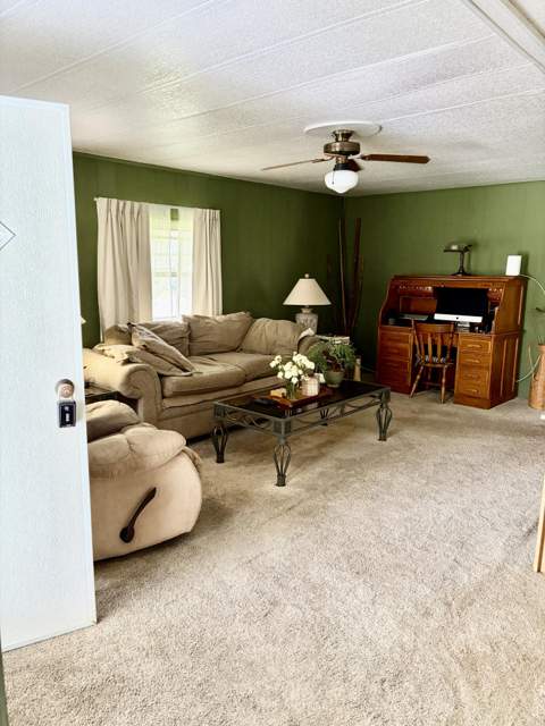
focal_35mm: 26
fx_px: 546
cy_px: 363
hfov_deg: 53.1
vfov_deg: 67.3
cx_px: 272
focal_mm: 5.96
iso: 320
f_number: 1.6
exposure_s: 1/60
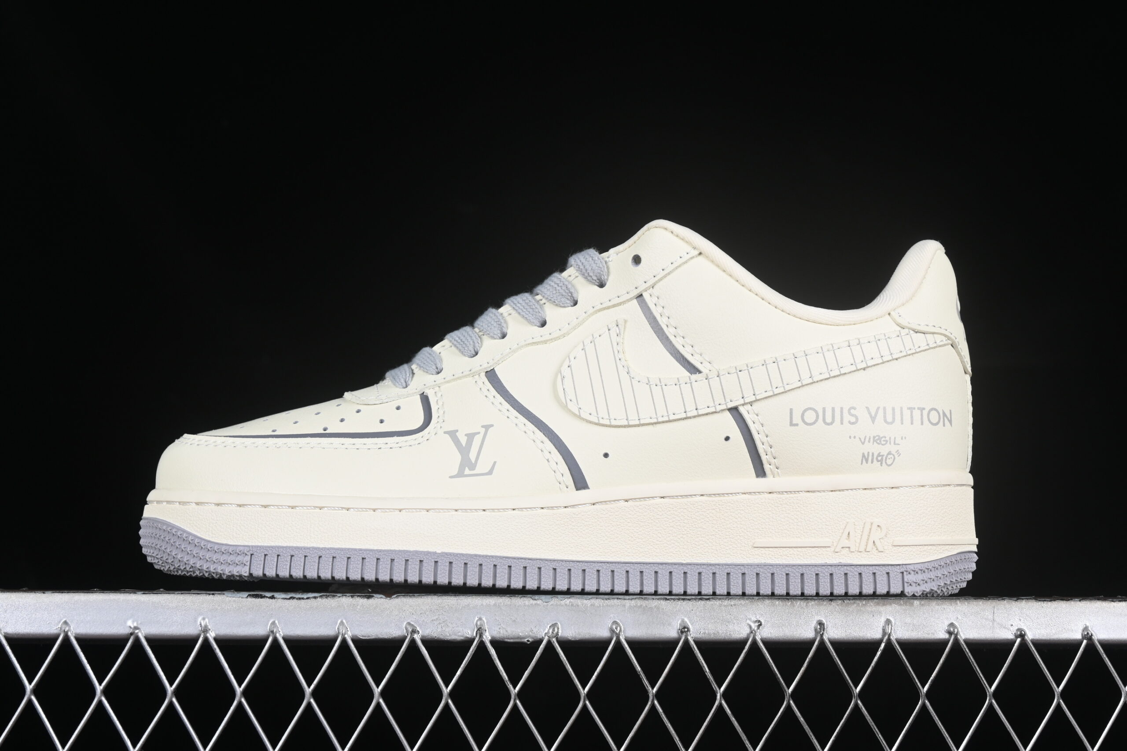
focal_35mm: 75
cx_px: 564
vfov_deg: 18.2
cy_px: 376
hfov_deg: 27.0
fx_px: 2348
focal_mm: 50
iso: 160
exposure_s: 1/100
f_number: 8
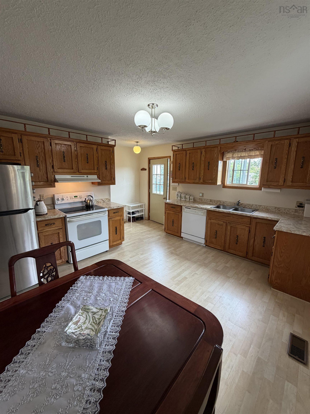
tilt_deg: -11.3
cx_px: 155
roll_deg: -1.1
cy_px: 207
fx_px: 167
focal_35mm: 14
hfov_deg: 85.7
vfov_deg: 102.1
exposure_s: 1/120
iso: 200
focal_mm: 2.22
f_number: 2.2
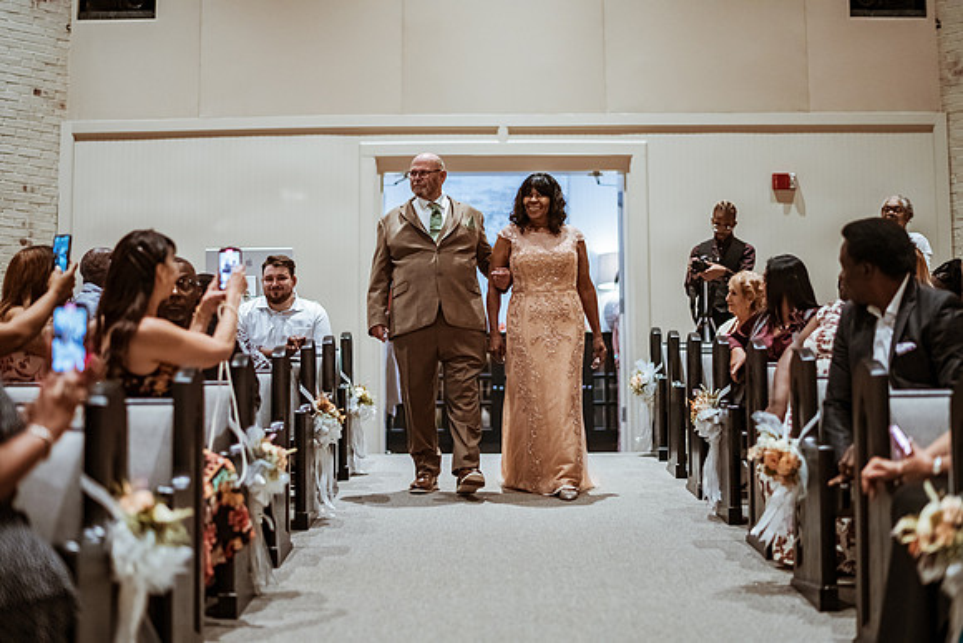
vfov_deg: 23.4
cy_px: 322
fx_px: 1552
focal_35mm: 58
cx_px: 482
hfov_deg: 34.5
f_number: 1.4
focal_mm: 58
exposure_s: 1/640
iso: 2000
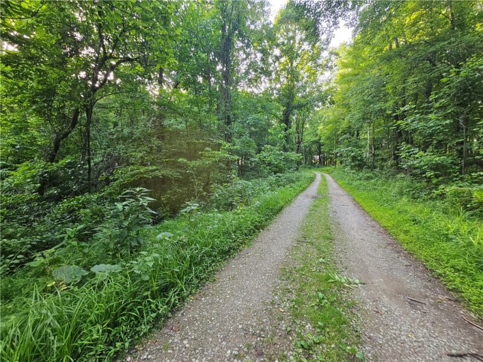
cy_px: 181
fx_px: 181
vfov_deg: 89.9
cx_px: 242
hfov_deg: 106.2
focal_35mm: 13
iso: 160
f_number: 2.2
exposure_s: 1/60
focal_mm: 2.2
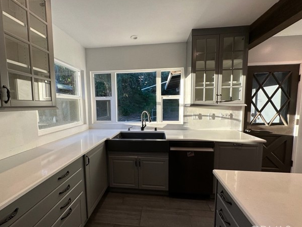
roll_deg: +0.9
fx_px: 131
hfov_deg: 98.1
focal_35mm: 15
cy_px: 116
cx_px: 145
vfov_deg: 81.8
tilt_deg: -5.2
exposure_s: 1/120
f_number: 2.2
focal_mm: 2.22
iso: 100
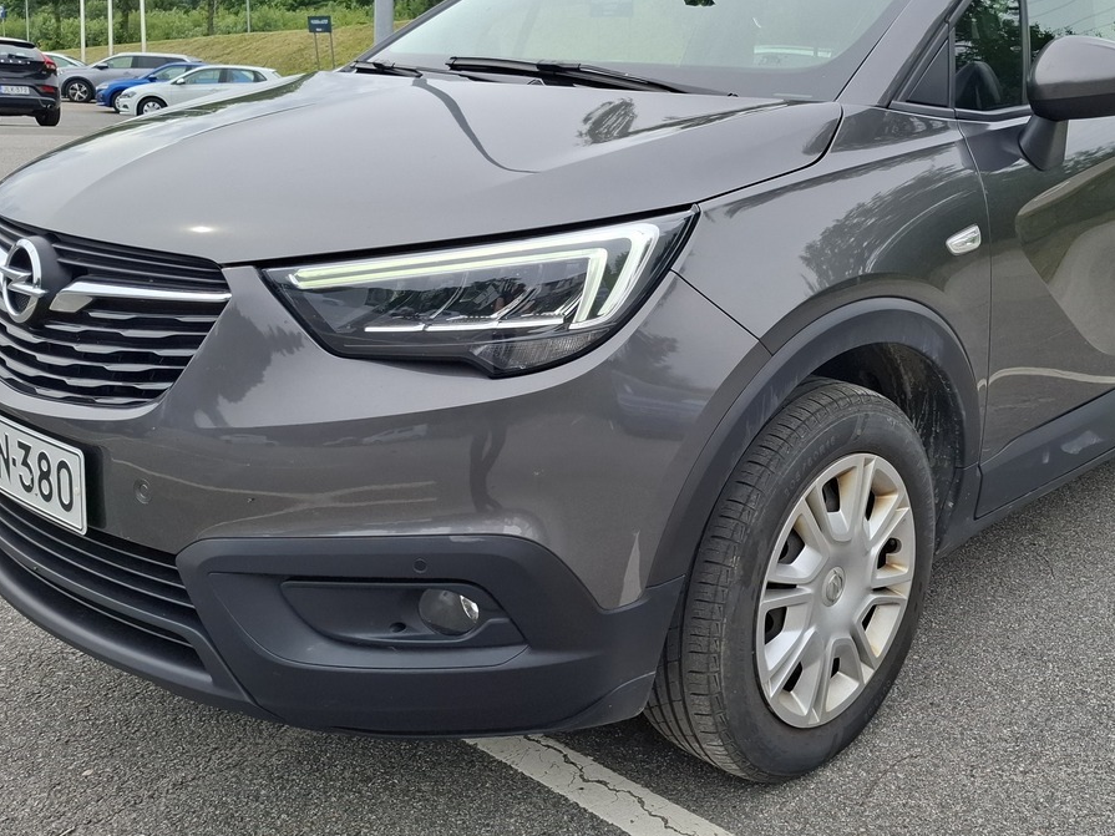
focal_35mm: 37
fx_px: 1192
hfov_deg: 49.8
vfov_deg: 38.4
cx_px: 671
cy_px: 311
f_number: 1.8
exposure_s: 1/1332
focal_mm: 5.54
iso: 50
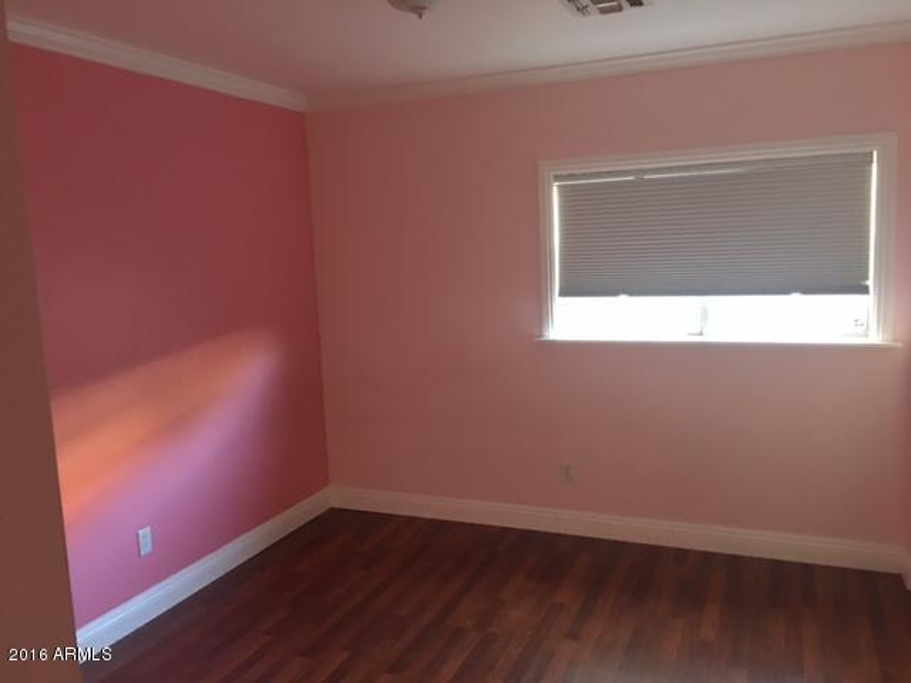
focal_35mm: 29
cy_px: 342
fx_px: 763
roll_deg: +2.5
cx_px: 456
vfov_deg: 48.2
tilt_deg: -3.6
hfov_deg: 61.7
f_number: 2.2
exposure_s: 1/4
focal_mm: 4.15
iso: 80
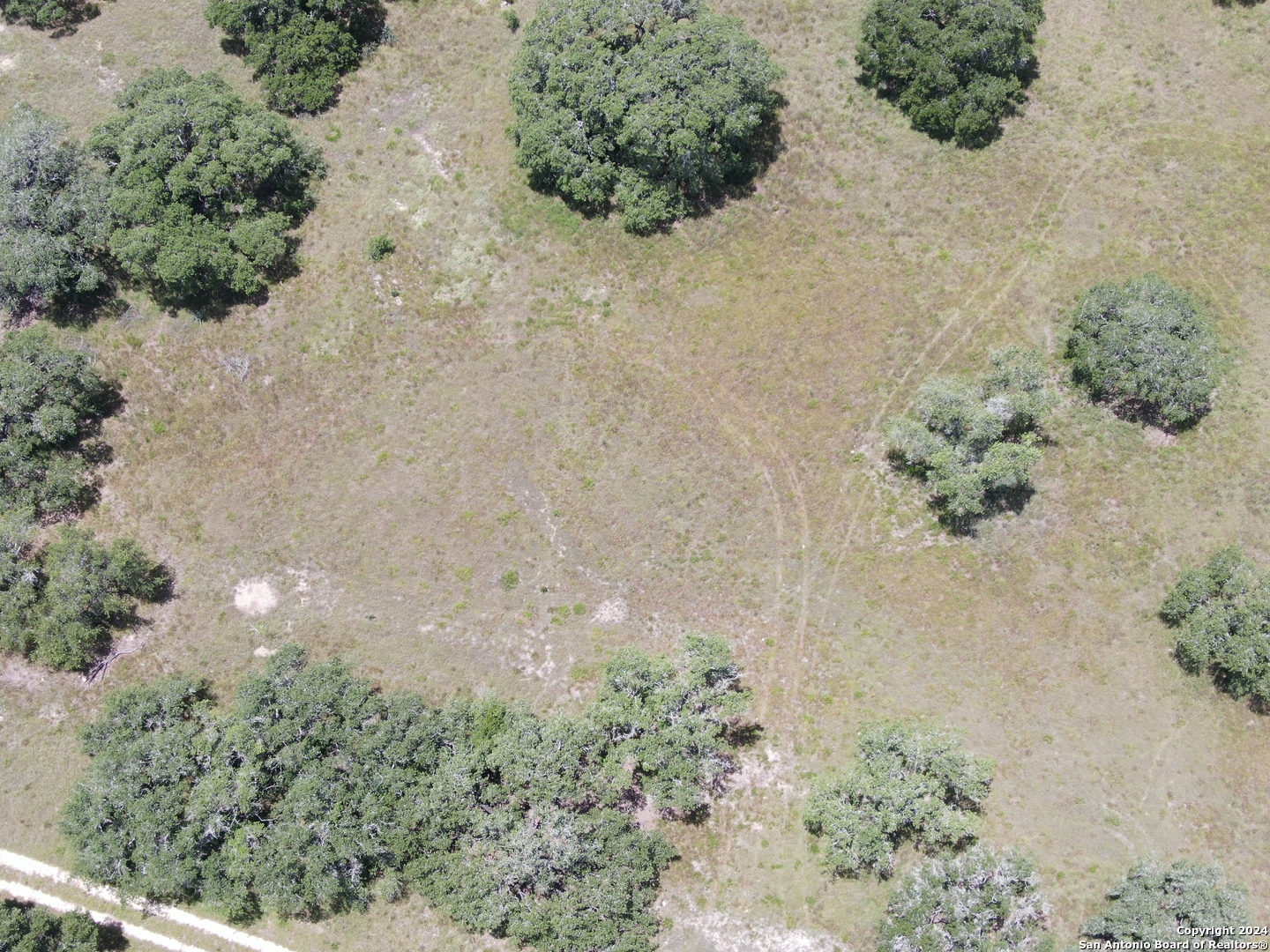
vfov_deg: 30.3
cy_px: 476
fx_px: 1761
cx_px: 635
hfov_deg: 39.7
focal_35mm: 48
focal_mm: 8.6
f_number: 3.8
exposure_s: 1/320
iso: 100
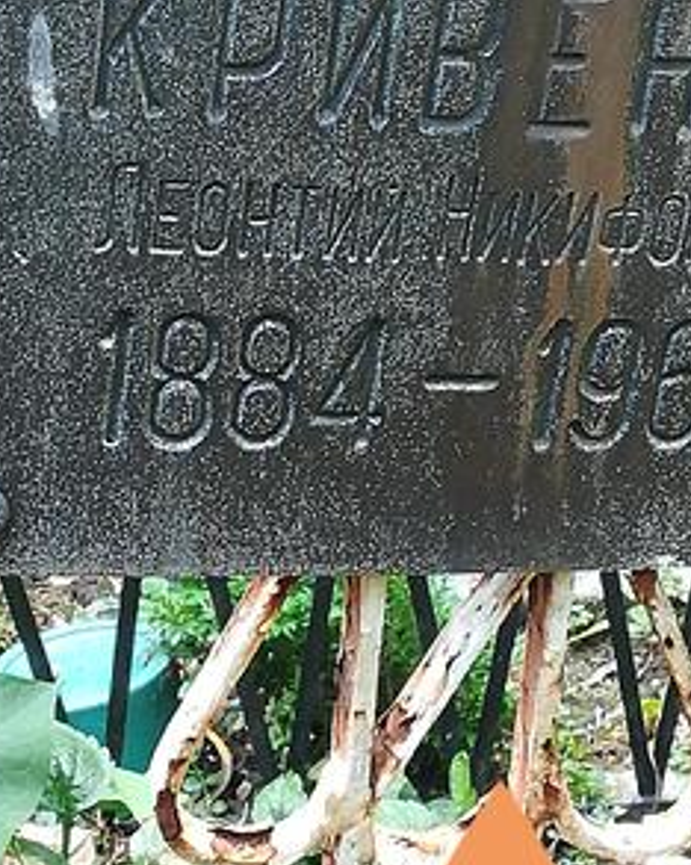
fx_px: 3020
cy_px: 168
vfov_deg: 16.2
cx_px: 431
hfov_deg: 13.0
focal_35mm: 118
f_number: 2.2
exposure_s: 1/60
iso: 80
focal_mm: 3.83
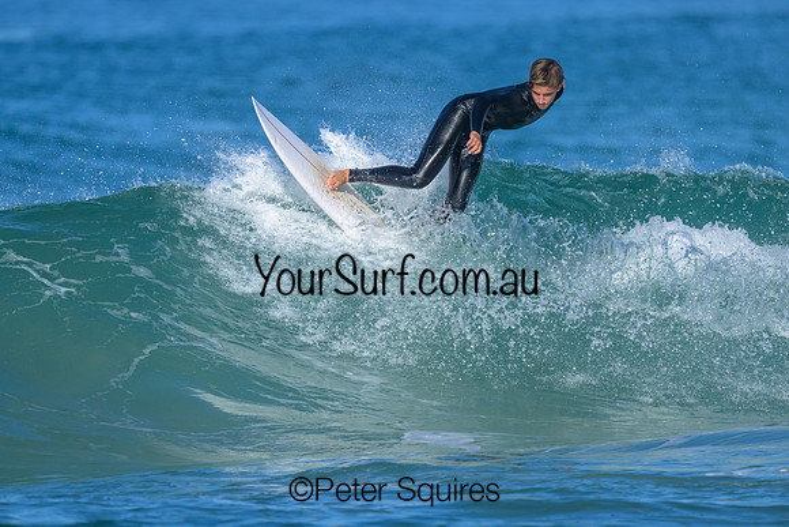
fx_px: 24124
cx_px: 422
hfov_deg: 1.9
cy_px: 293
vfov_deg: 1.3
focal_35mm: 1101
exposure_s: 1/2000
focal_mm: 800
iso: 280
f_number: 6.3
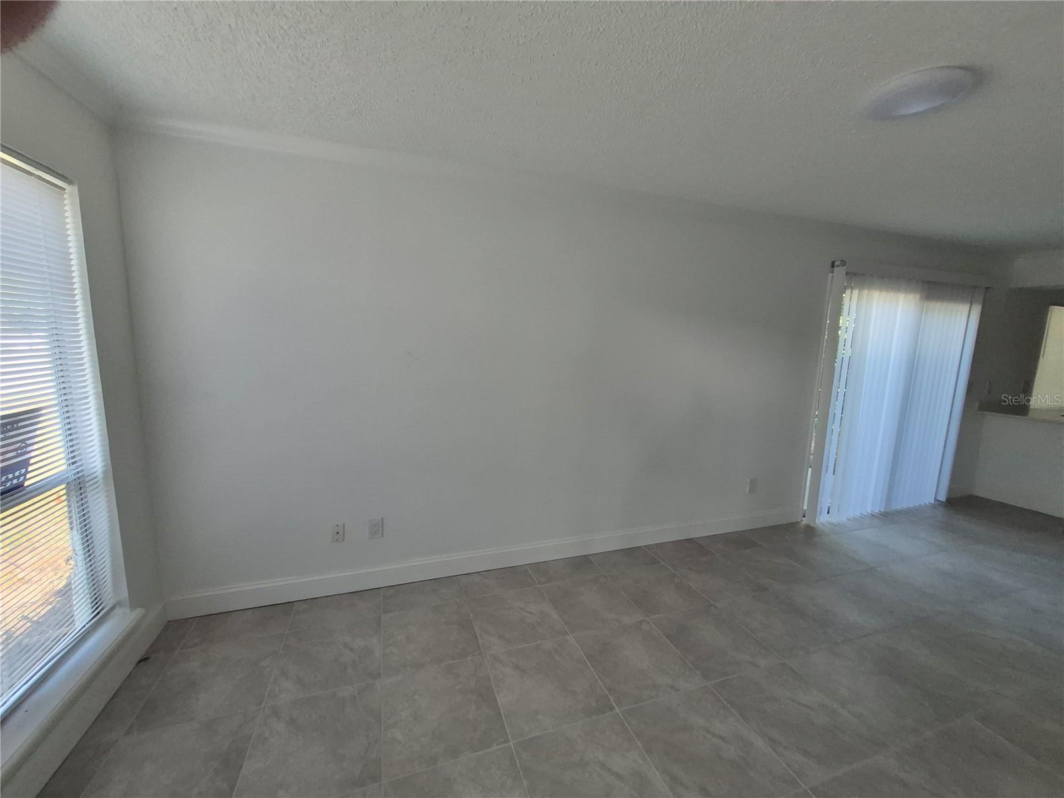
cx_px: 532
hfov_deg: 106.2
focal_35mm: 13
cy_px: 399
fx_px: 400
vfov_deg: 89.9
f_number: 2.2
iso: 80
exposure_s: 1/120
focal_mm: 1.74
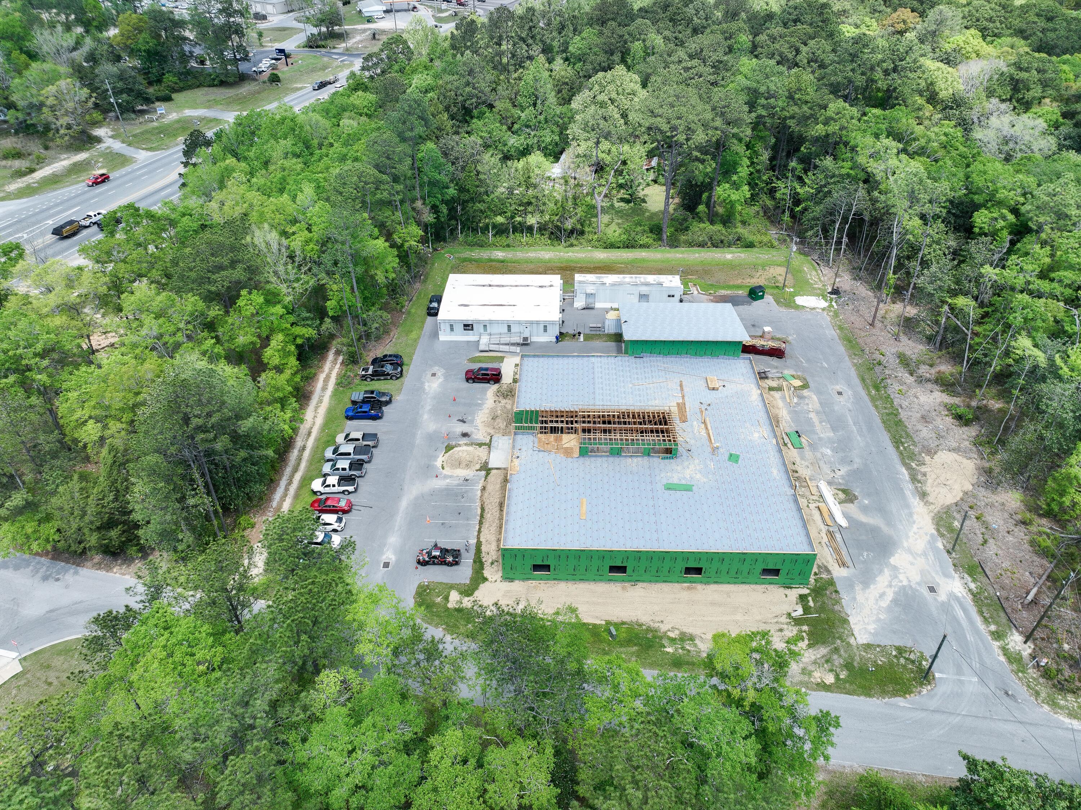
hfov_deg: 71.6
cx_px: 540
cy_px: 405
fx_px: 749
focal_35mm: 24
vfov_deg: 56.8
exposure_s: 1/1250
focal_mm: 12.29
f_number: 2.8
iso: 100
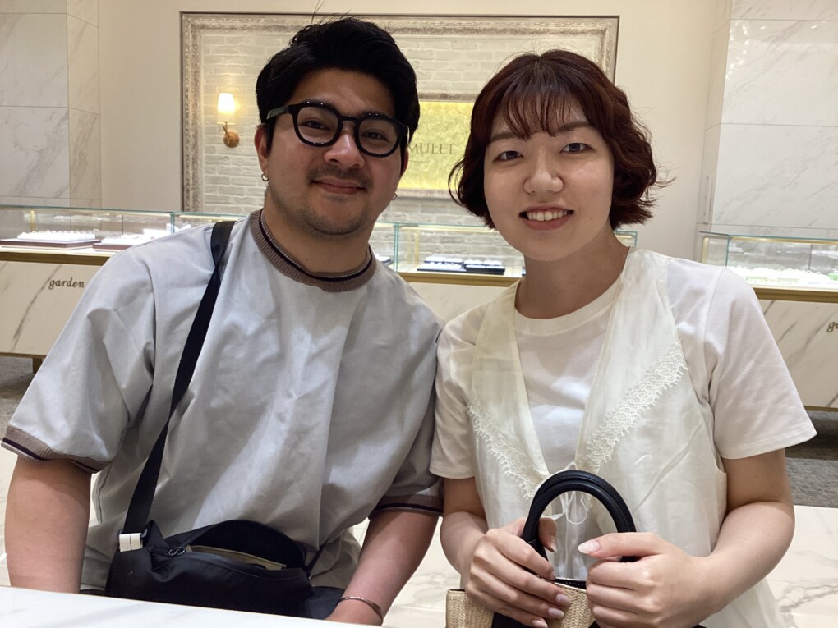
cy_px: 314
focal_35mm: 31
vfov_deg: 45.4
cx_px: 419
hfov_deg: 58.4
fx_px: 750
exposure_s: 1/120
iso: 80
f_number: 2.4
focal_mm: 3.3
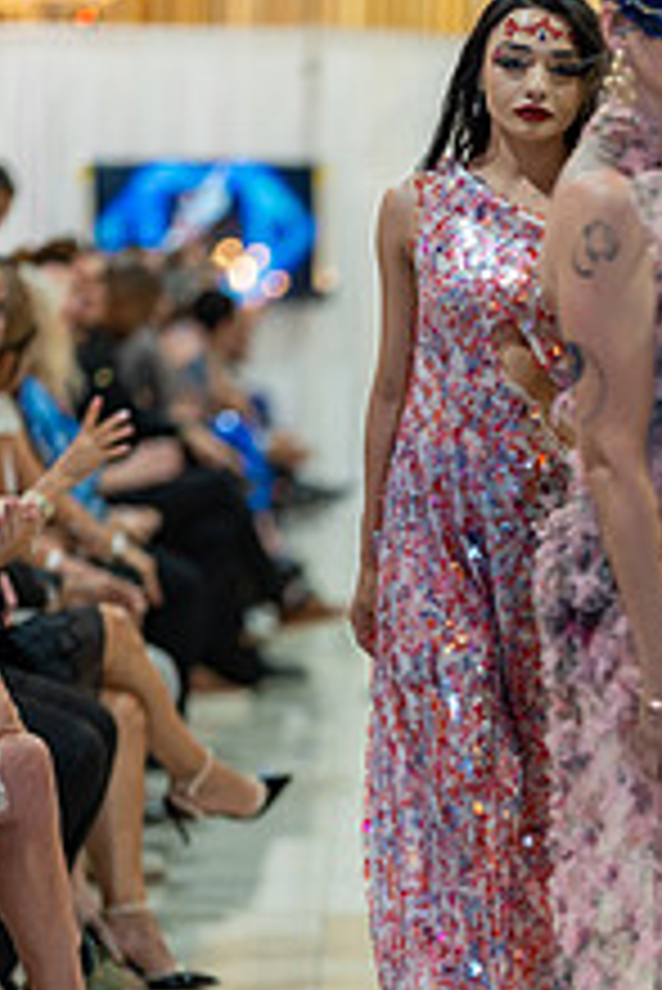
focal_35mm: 174
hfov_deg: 7.9
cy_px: 734
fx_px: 4792
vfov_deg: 11.8
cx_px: 644
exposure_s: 1/160
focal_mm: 85
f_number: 1.4
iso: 200
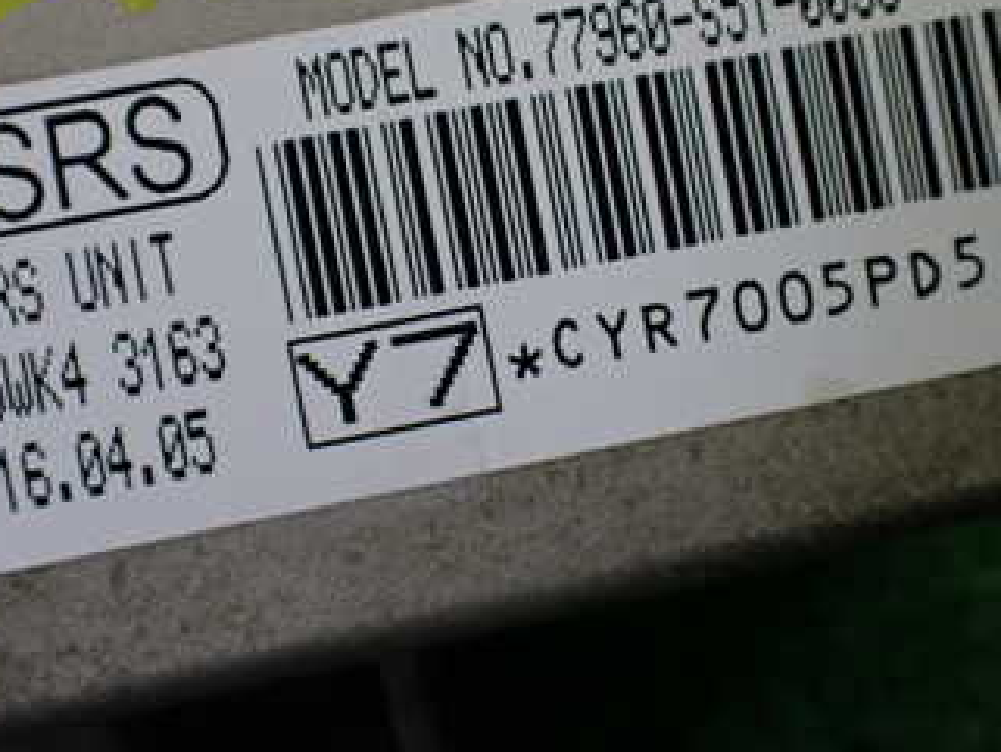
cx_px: 543
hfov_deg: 34.3
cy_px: 231
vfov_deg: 25.9
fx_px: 1620
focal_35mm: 56
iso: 200
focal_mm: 5.4
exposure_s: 1/125
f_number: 2.3
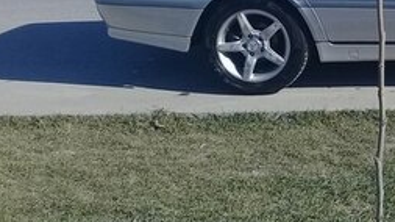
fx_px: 921
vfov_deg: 13.3
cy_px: -54
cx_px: 451
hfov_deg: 22.6
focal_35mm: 88
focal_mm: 3.3
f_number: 2.2
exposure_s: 1/1613
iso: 50
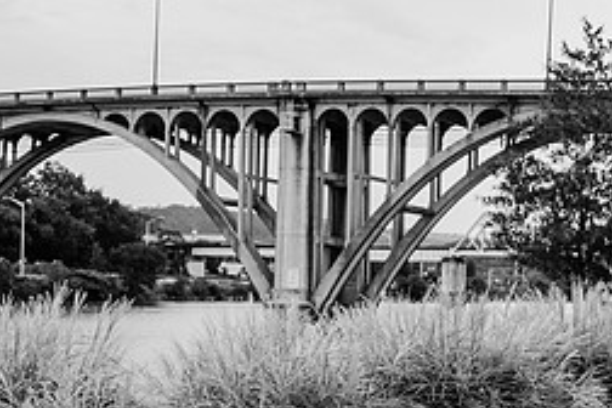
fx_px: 986
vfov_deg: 23.1
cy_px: 308
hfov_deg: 31.8
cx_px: 613
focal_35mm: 58
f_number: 2.8
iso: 200
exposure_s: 1/800
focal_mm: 24
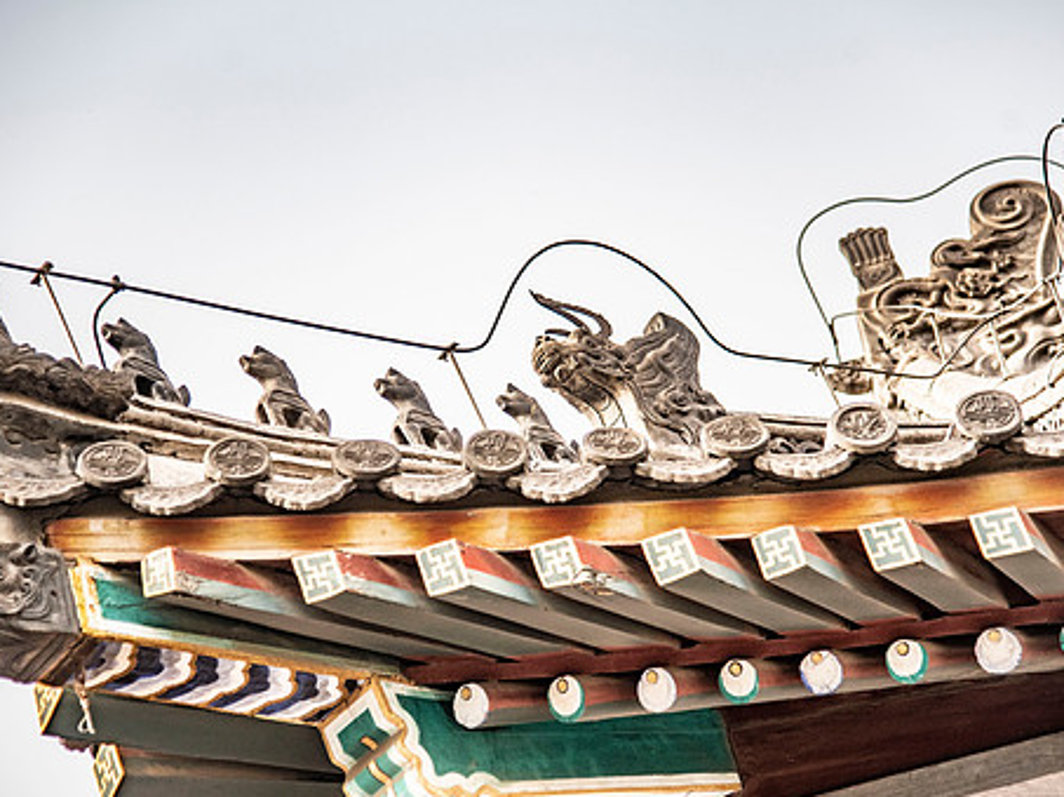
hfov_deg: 18.6
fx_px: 3256
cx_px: 524
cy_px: 429
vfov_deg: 13.9
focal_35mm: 106
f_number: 4
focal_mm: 86
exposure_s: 1/1600
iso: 500
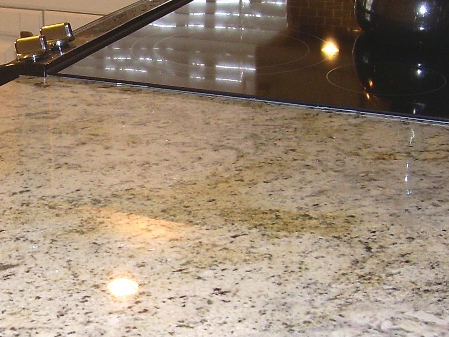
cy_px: 162
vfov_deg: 16.1
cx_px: 61
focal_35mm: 92
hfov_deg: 20.9
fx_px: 1194
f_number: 2.8
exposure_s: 1/60
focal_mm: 6.3
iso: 50
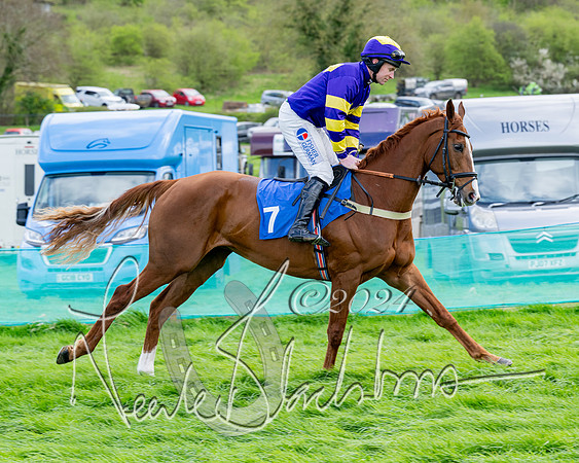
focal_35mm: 127
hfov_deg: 15.1
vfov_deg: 12.1
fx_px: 2184
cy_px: 245
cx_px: 349
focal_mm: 99
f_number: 5
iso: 400
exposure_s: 1/640
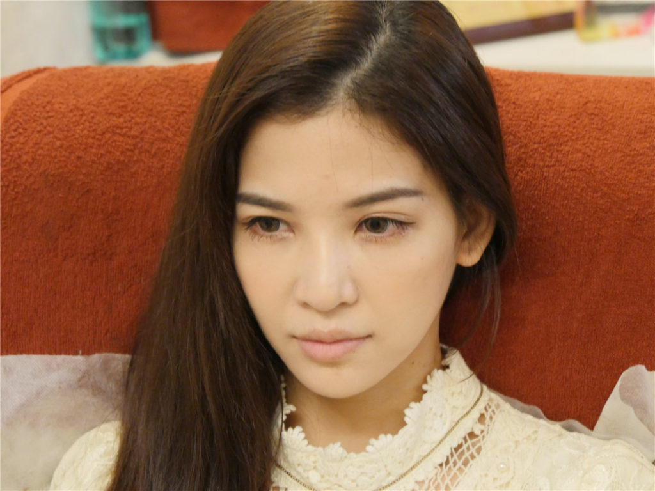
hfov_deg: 21.3
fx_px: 1741
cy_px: 246
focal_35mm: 92
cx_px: 328
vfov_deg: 16.1
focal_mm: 46
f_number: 4.9
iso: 3200
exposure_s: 1/40
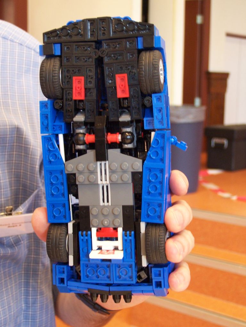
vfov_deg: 30.3
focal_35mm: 64
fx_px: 606
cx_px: 123
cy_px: 164
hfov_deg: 22.9
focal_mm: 10.7
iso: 140
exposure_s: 1/8
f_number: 3.2
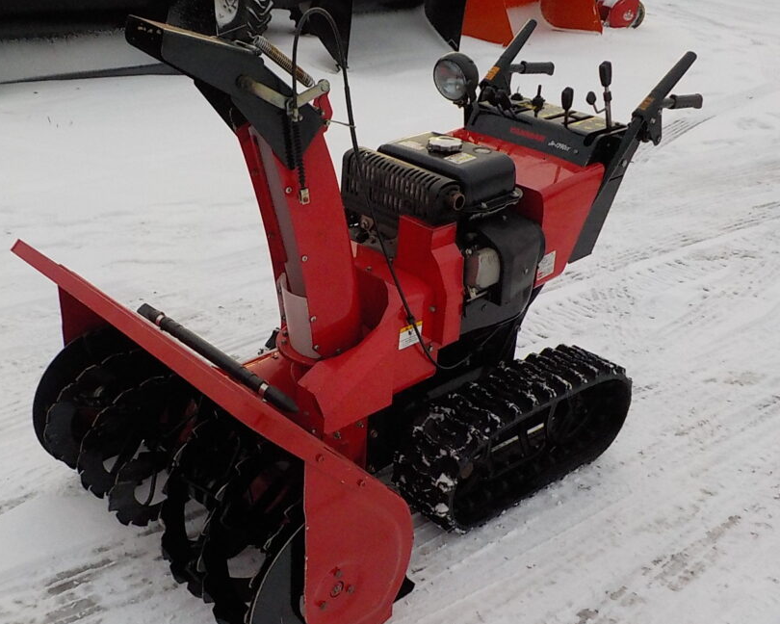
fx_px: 854
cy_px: 330
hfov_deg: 48.8
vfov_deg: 40.1
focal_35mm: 37
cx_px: 318
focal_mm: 4.1
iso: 400
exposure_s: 1/30
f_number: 3.3
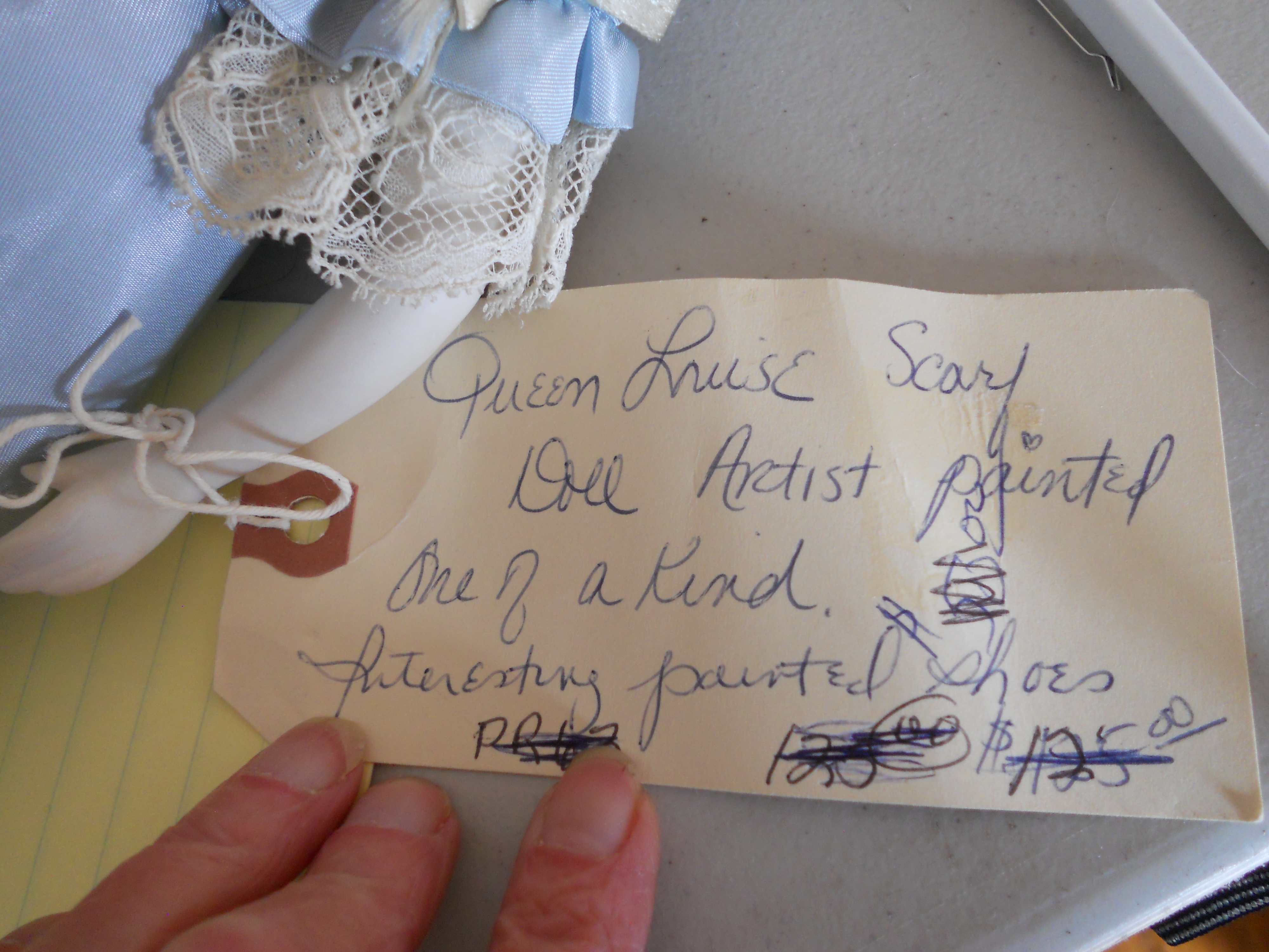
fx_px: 1173
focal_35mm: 32
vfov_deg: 44.2
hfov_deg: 56.8
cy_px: 476
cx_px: 634
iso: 250
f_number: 3.5
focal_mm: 5.8
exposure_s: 1/30
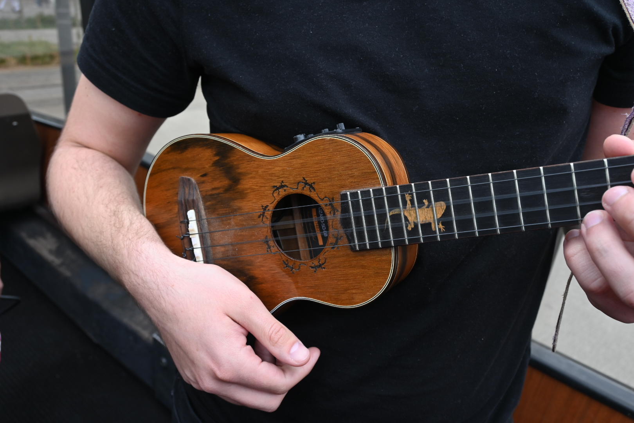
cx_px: 317
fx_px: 541
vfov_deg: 42.6
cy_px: 212
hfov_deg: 60.7
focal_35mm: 31
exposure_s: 1/250
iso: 200
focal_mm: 20.5
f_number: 5.6
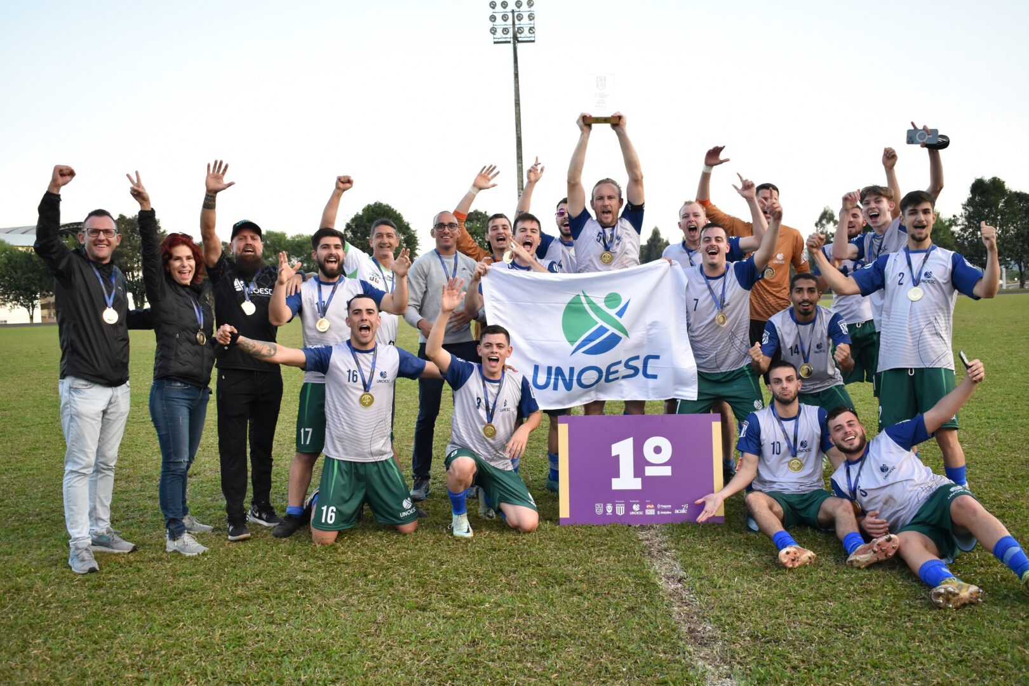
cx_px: 514
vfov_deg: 38.4
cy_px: 343
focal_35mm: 34
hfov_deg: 55.1
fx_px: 986
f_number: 4
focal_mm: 23
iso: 1250
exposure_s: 1/400
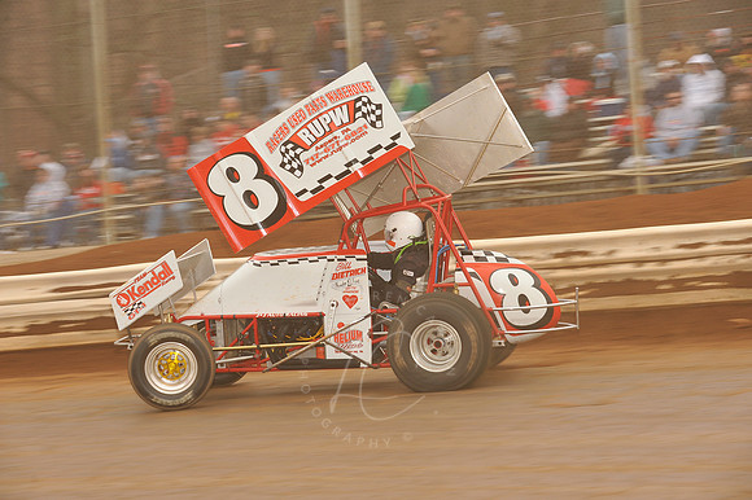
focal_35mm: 120
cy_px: 250
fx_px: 2505
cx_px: 376
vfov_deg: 11.4
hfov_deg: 17.1
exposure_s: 1/250
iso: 500
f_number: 8
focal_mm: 120
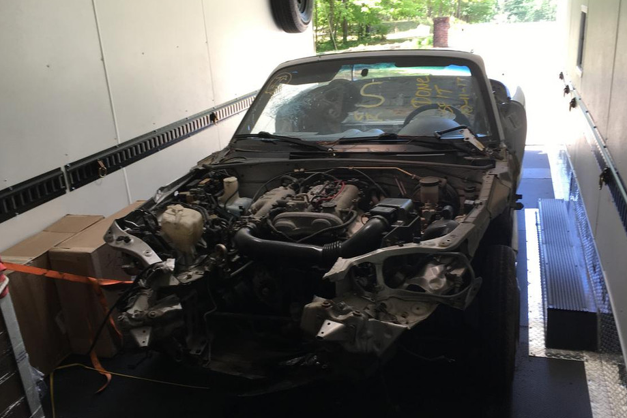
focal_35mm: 35
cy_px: 230
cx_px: 325
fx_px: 610
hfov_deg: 54.4
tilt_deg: -15.8
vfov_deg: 37.8
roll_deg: +1.0
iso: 32
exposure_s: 1/60
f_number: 2.2
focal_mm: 4.15
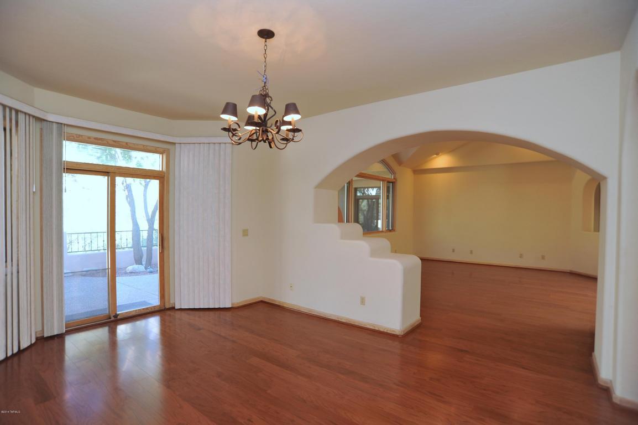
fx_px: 319
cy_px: 212
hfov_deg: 90.0
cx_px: 319
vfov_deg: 67.3
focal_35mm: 18
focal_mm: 18
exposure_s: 1/30
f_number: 5.6
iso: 500
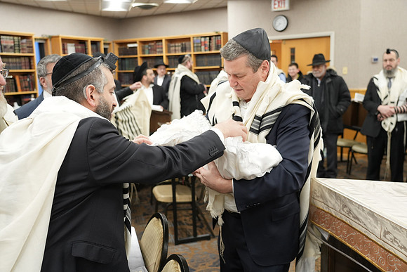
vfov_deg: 40.0
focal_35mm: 33
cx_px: 204
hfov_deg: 57.2
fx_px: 373
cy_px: 136
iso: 1600
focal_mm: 33
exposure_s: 1/100
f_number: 4
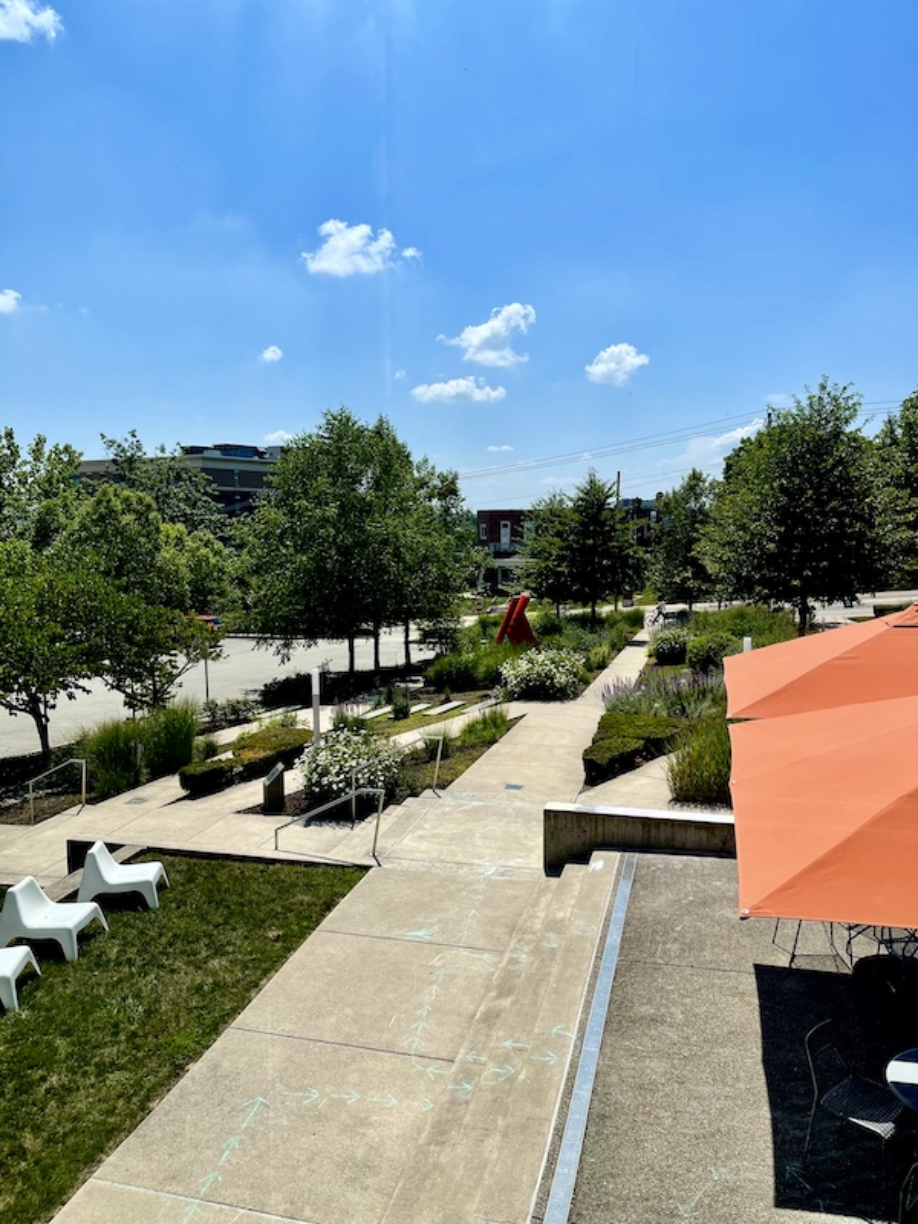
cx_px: 459
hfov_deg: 54.9
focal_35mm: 25
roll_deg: +1.0
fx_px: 884
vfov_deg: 69.4
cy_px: 612
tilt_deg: -6.9
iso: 32
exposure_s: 1/4348
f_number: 1.6
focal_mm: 5.1
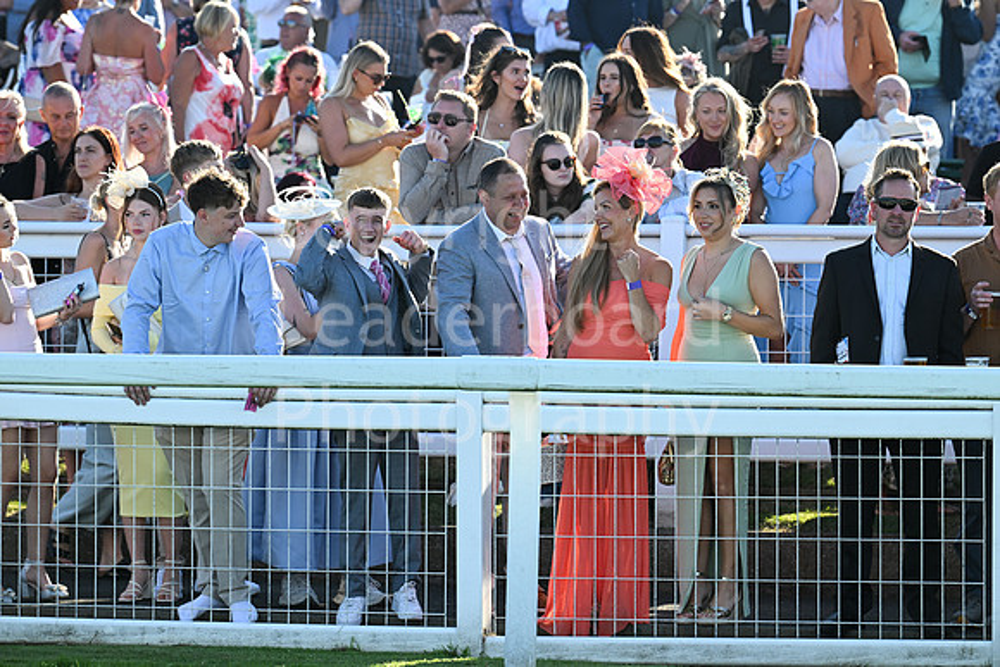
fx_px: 5557
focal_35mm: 200
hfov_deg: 10.3
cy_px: 334
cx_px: 500
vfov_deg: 6.9
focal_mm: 200
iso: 800
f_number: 5.6
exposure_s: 1/1250
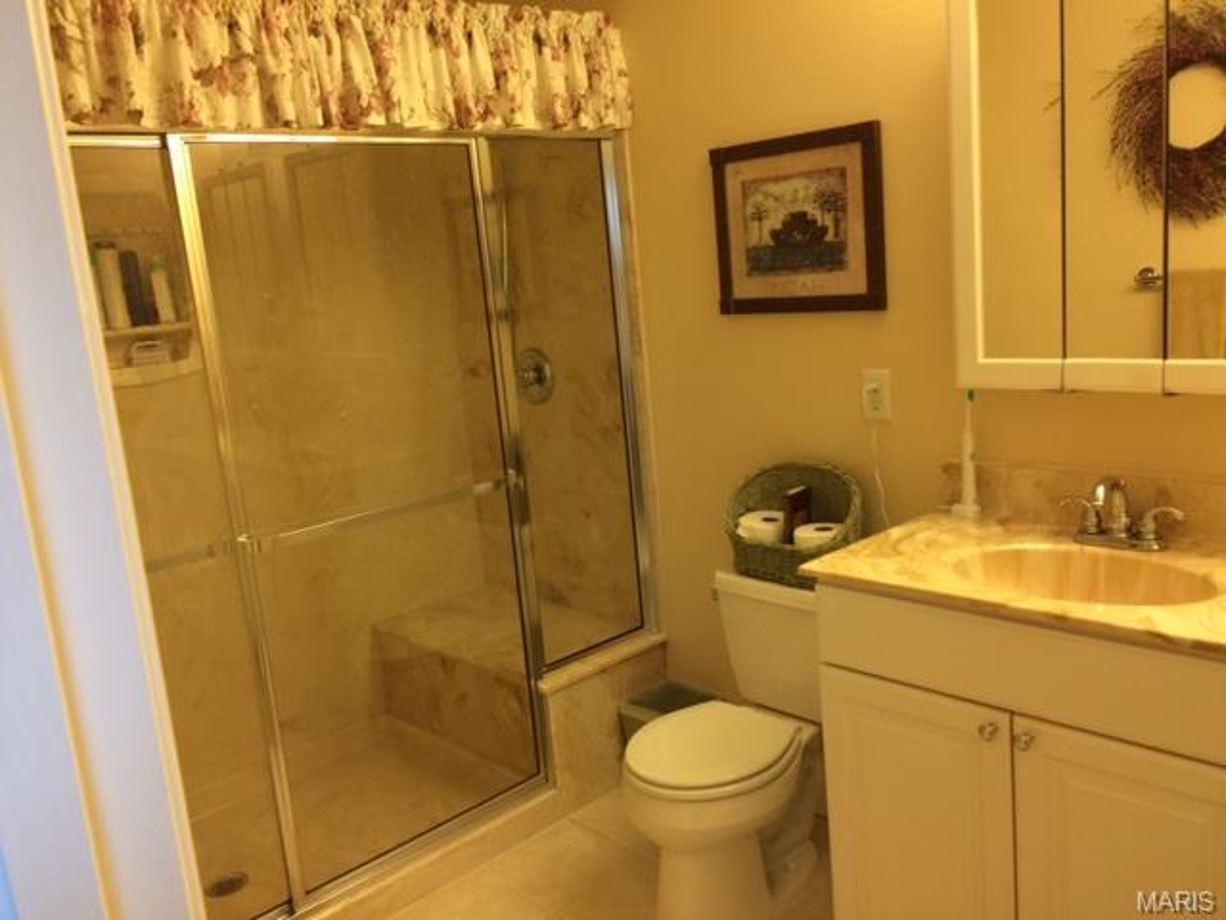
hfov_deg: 61.7
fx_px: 1027
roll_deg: +6.6
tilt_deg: -10.1
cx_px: 613
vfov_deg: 48.2
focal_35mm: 29
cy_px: 460
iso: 100
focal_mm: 4.15
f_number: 2.2
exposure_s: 1/30
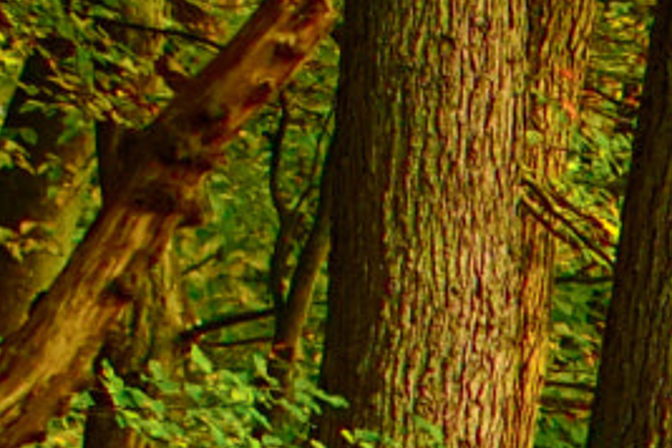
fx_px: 17191
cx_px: 2353
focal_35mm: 921
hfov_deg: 2.2
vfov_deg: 1.5
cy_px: 1391
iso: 1000
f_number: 4
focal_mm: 80
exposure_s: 1/125
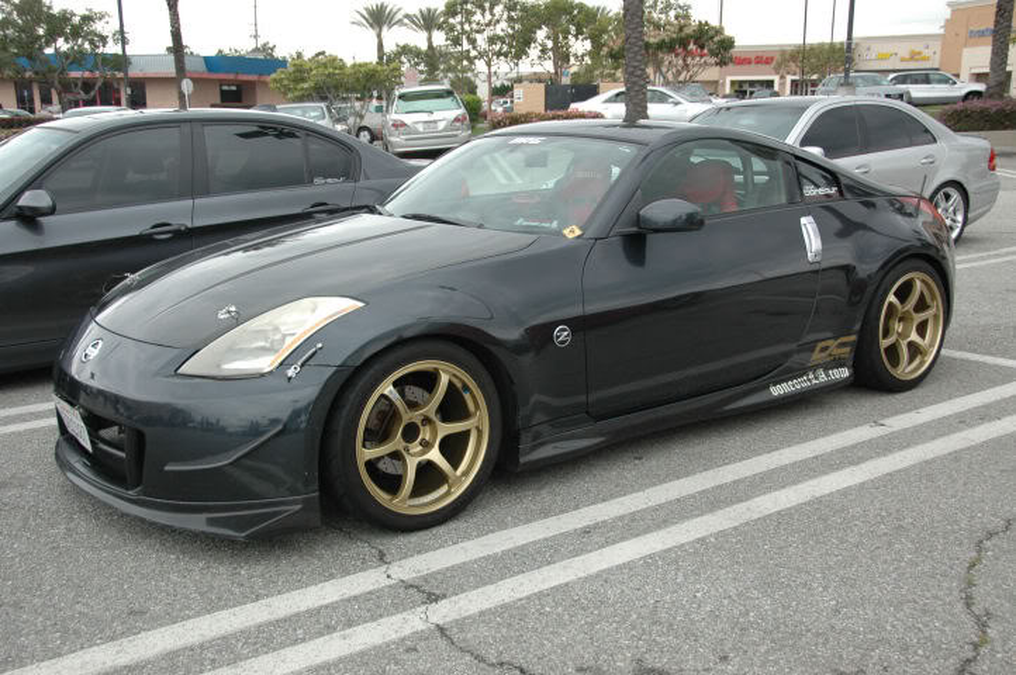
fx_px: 1100
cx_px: 508
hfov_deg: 49.6
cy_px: 338
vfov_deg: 34.1
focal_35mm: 39
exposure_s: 1/400
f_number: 4
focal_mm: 26
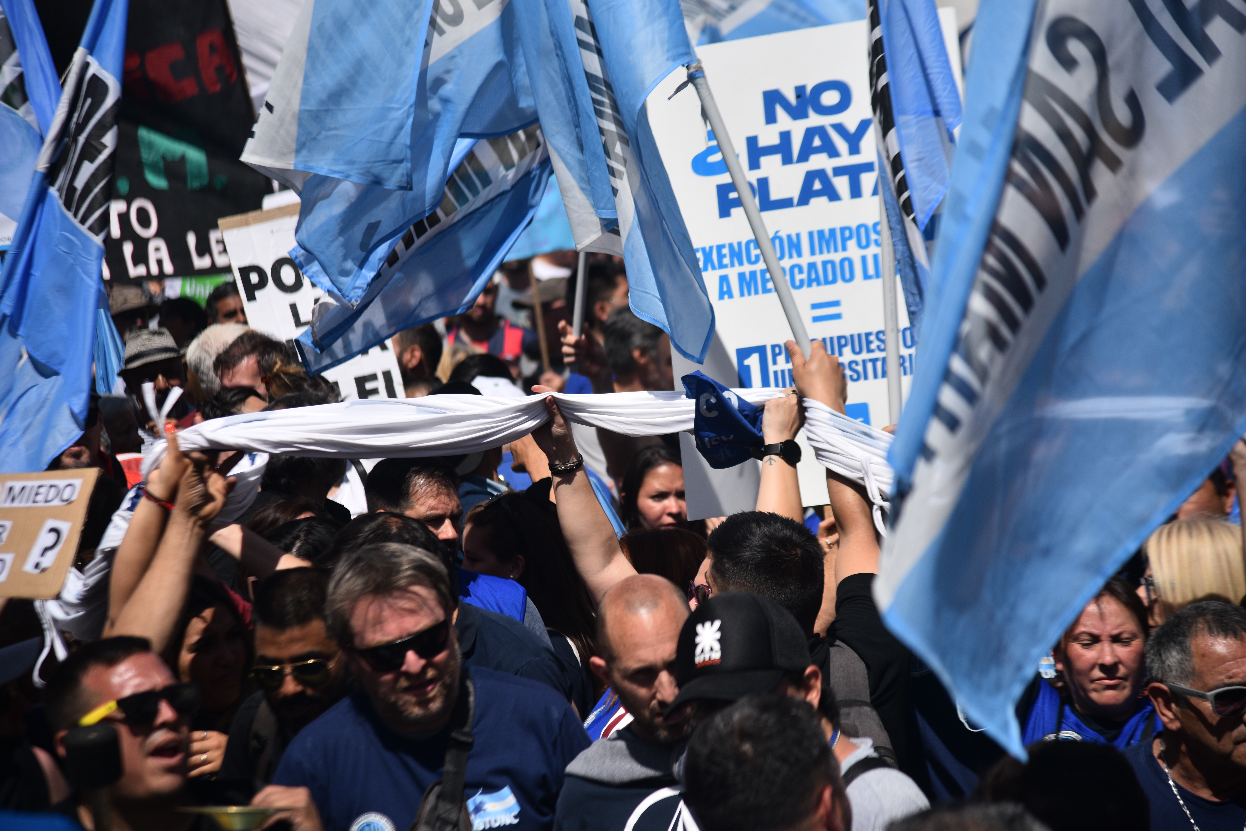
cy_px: 416
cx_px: 623
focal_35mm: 120
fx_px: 4154
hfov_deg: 17.1
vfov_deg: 11.4
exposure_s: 1/2000
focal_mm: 120
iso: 64
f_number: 4
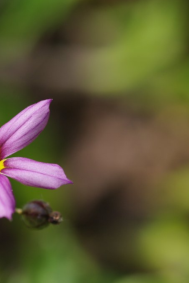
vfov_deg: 9.1
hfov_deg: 6.0
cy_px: 141
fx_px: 1787
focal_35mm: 227
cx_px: 33
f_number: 8
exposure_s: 1/180
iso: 200
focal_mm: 100
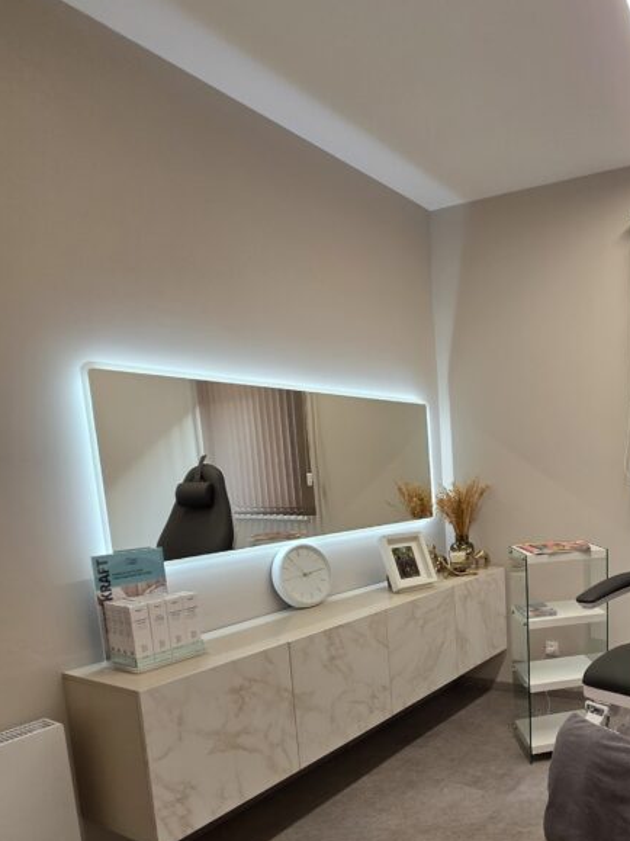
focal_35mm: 23
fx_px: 558
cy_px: 546
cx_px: 530
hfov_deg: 53.7
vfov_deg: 72.2
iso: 80
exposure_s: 1/100
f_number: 1.9
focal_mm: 2.2
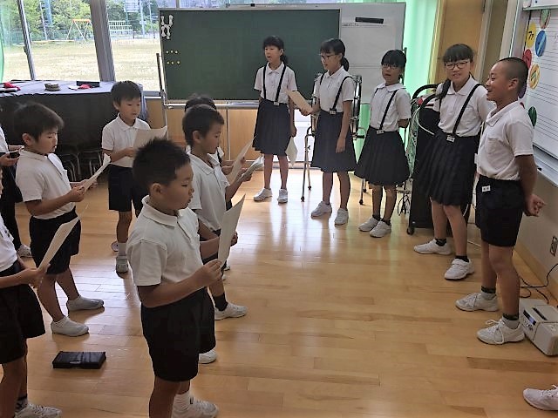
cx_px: 279
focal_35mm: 29
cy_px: 209
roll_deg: -0.4
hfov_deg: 61.7
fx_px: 467
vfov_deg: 48.2
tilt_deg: -20.4
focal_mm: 4.15
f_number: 2.2
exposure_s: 1/125
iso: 32
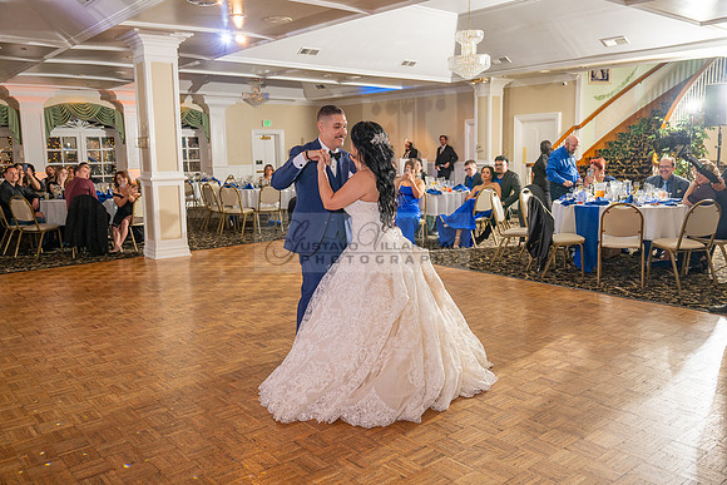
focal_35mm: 30
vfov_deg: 43.0
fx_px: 616
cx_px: 364
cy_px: 242
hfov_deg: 61.1
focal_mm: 30.5
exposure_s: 1/160
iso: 640
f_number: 3.2
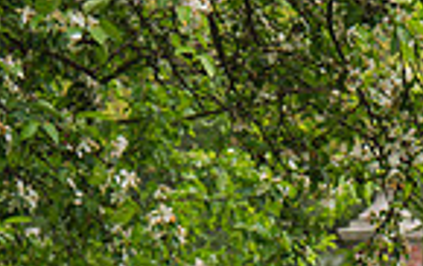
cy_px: 498
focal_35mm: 306
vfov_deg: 4.3
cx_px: 438
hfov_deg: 6.8
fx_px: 3532
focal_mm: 70
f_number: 4
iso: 100
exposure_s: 1/400
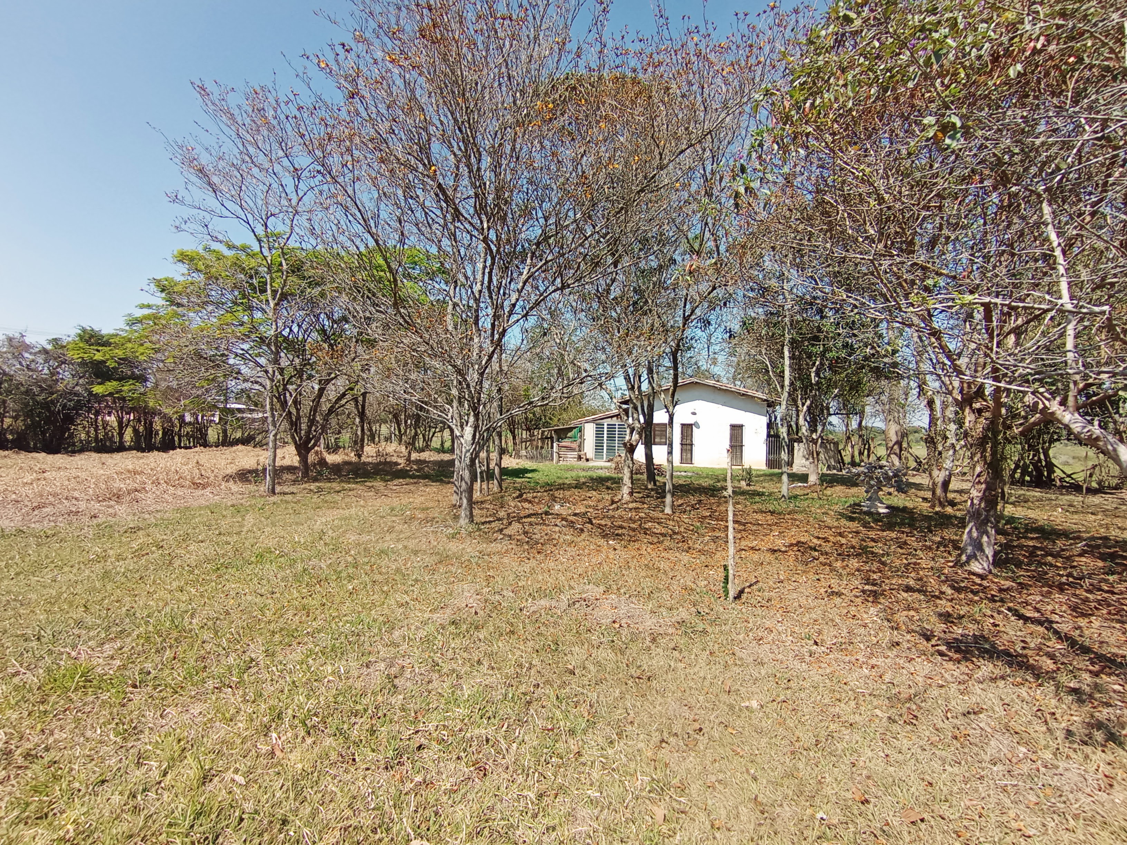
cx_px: 564
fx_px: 521
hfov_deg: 94.5
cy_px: 422
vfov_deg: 78.1
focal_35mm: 16
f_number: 2.2
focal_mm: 1.65
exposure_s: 1/1087
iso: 50
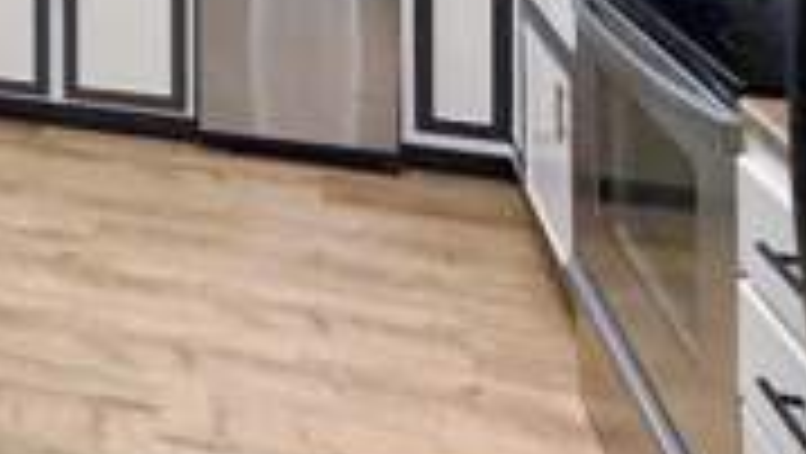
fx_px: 877
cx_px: -81
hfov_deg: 40.0
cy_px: -196
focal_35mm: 41
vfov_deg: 24.0
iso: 320
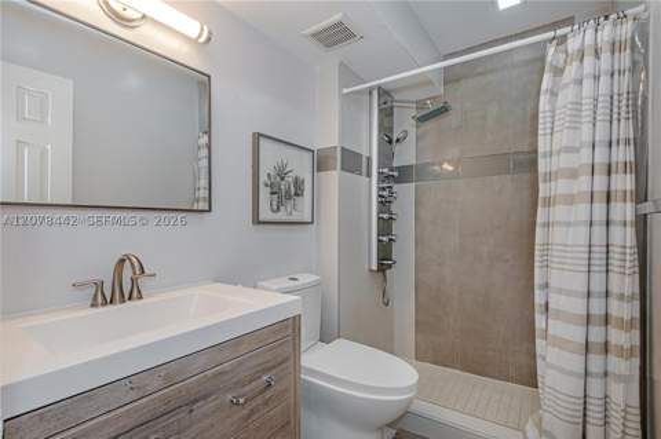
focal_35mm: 16
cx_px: 330
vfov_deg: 73.6
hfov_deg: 96.8
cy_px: 220
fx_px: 293
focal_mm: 16
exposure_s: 1/25
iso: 800
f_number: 8
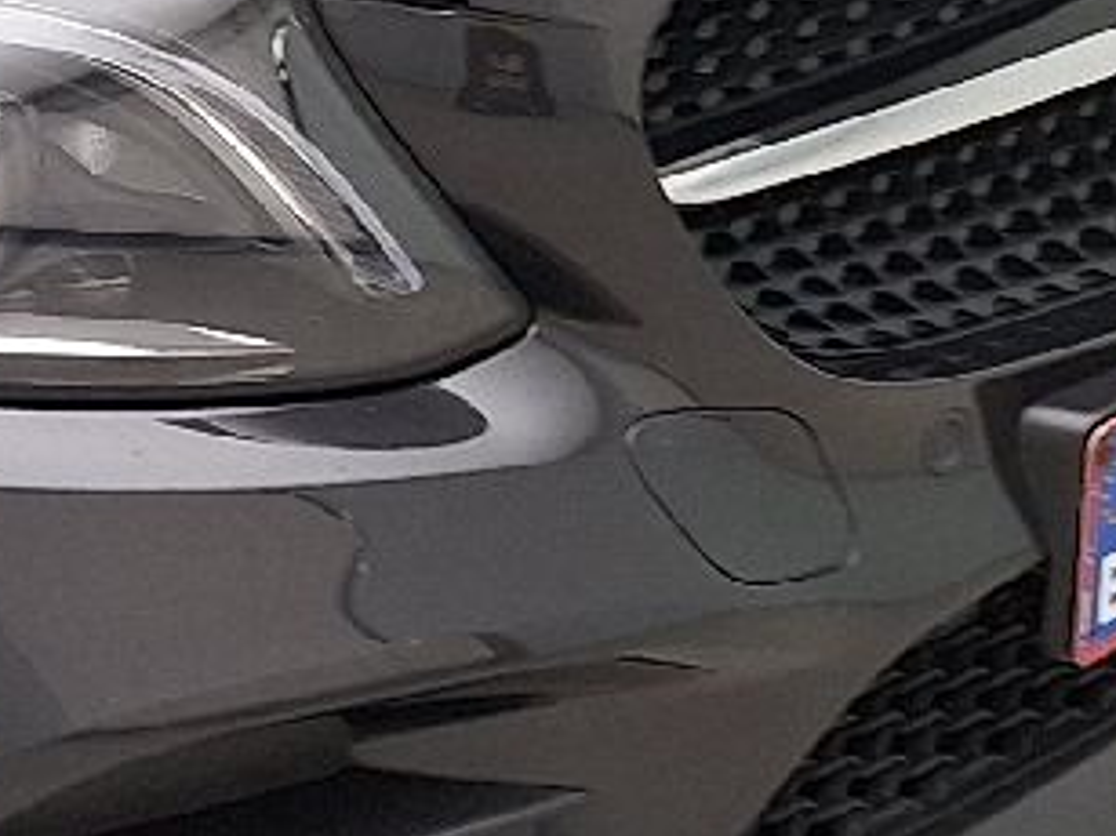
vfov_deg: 10.3
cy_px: 233
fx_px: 4641
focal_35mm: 144
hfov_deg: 11.9
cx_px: -1276
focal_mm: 5.54
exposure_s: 1/100
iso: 64
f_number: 1.8
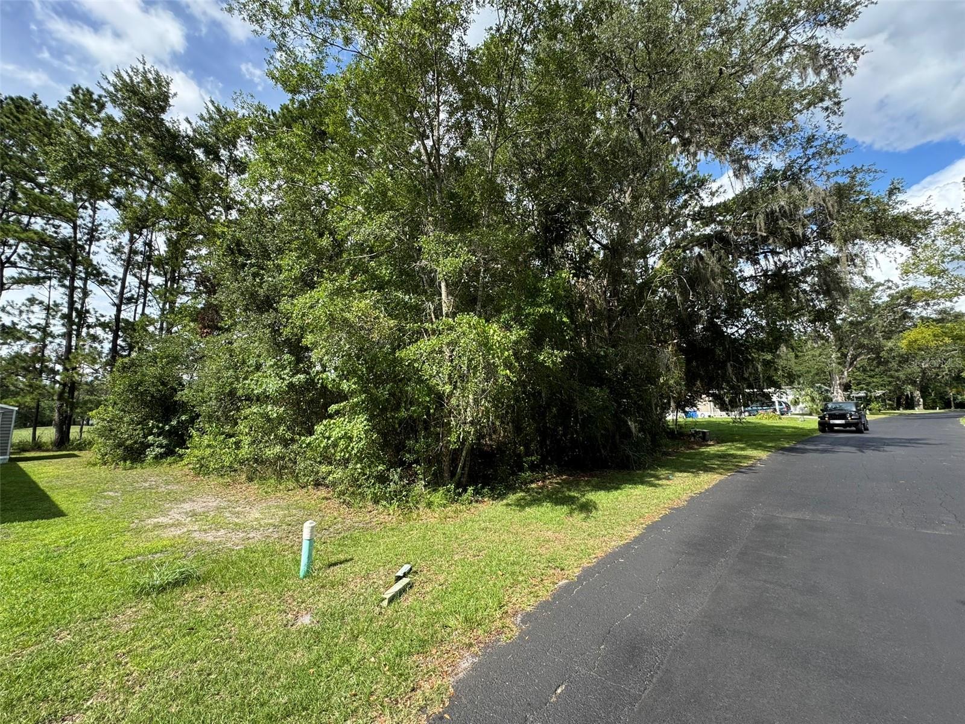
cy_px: 362
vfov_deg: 85.7
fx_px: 390
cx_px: 482
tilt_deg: +8.8
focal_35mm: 14
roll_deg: +1.5
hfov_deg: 102.1
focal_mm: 2.22
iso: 40
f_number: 2.2
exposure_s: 1/596
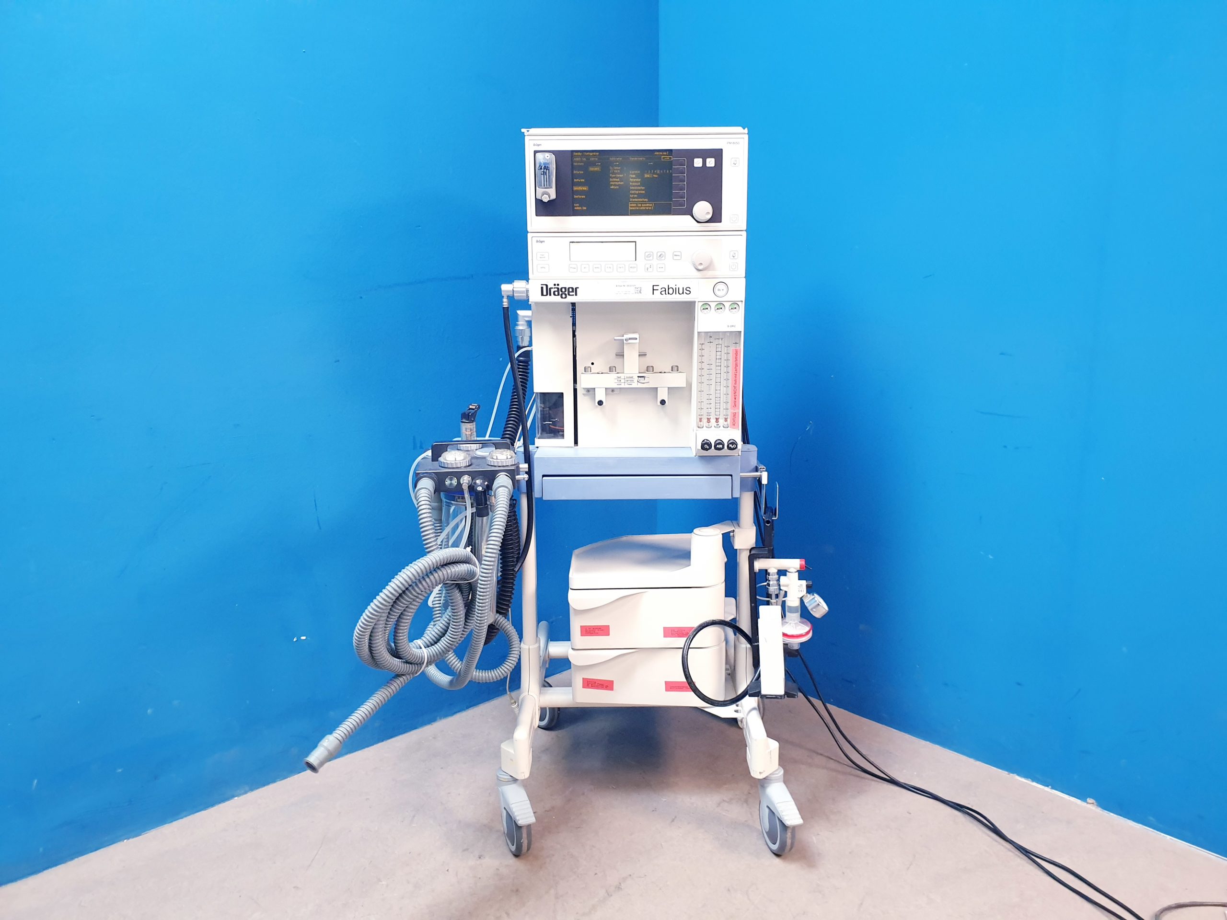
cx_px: 614
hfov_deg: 67.3
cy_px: 460
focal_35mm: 26
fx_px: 922
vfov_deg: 53.1
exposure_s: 1/33
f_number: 2.4
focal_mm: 4.3
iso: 320
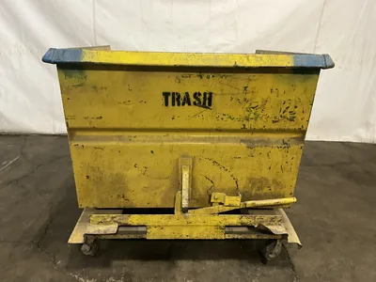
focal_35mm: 29
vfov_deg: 48.2
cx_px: 188
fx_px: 315
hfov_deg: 61.7
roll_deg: -1.0
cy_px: 141
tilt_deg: -19.9
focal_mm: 3
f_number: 1.8
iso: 320
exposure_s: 1/57
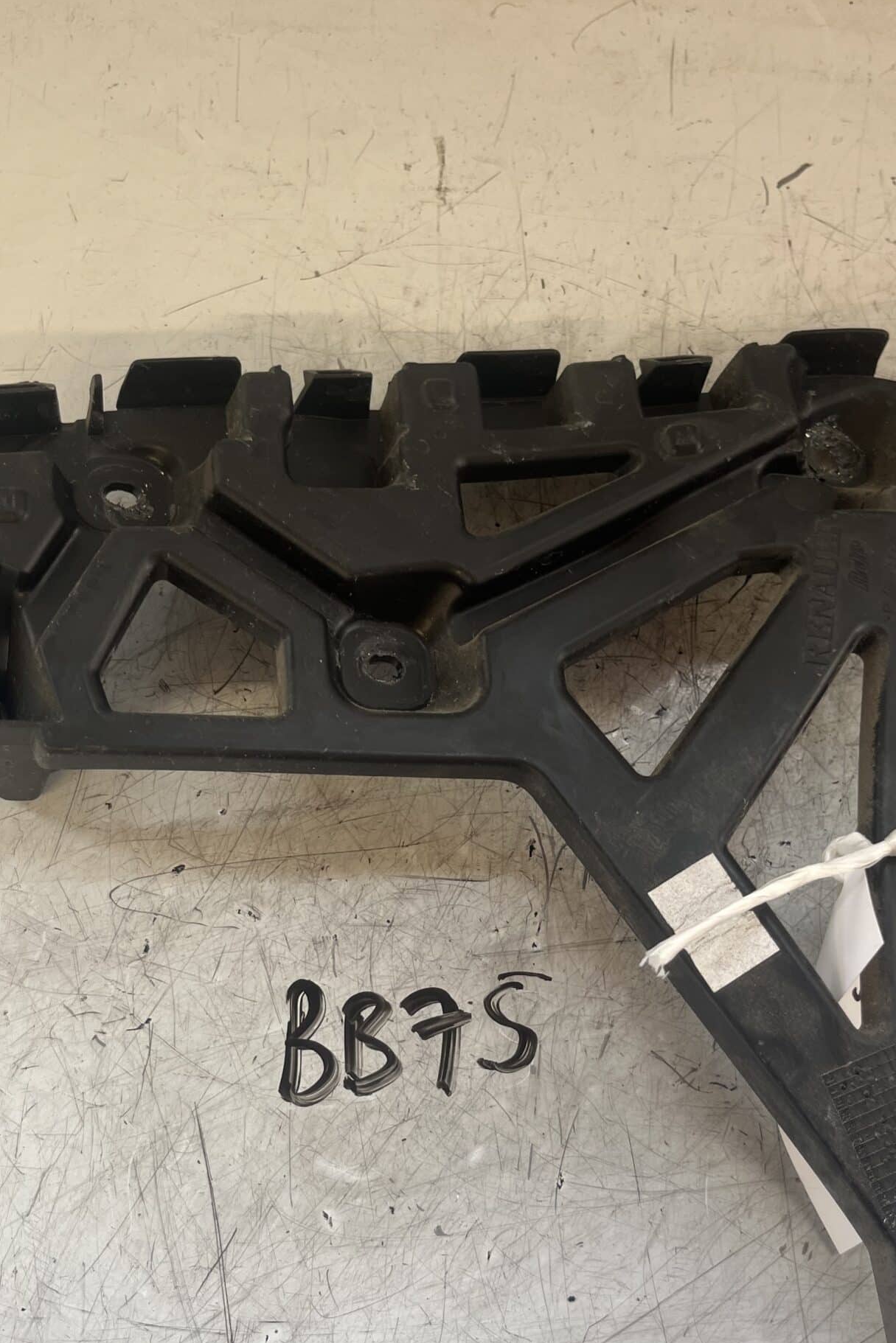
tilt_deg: -76.2
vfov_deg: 50.3
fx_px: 1418
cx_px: 518
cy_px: 822
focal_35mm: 38
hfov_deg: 35.0
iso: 64
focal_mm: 5.1
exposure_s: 1/122
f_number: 1.6
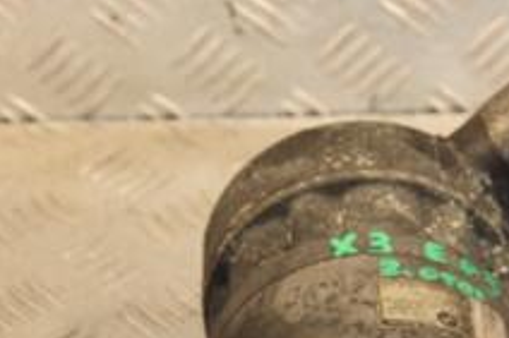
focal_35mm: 204
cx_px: 329
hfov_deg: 10.1
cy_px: 324
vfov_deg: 6.7
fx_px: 2882
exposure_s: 1/200
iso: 800
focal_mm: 48
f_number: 5.6
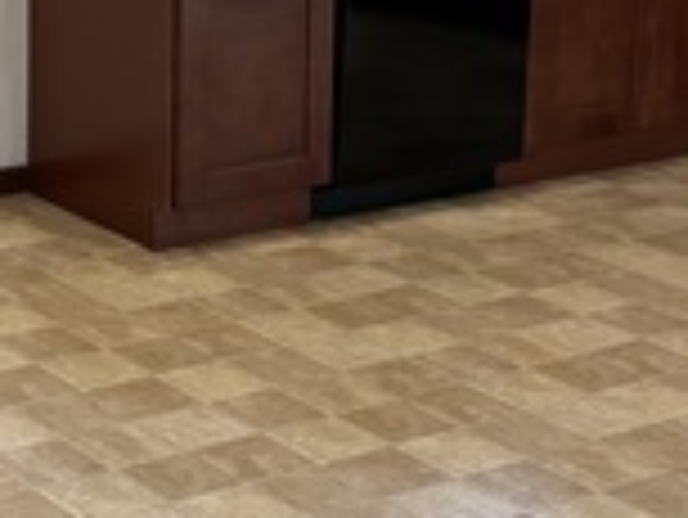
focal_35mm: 113
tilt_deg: -7.9
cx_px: -52
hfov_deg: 16.9
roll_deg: -0.8
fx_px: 2248
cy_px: -113
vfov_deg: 12.8
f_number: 1.6
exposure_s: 1/120
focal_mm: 5.96
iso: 125
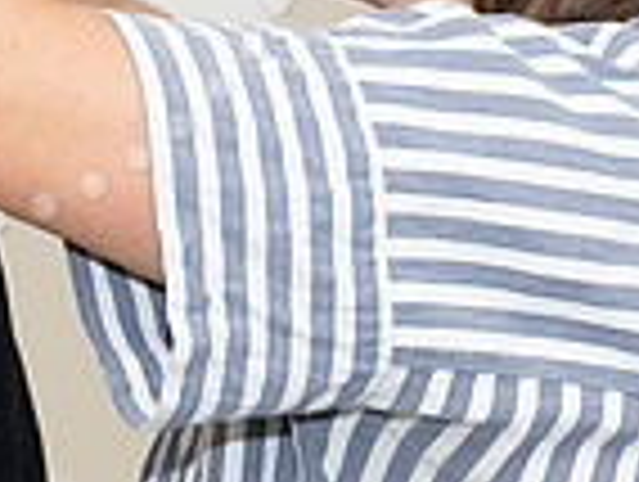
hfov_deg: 6.6
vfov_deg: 5.0
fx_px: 5492
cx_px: 62
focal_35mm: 297
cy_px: -96
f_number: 5.6
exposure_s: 1/80
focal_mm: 56
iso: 800
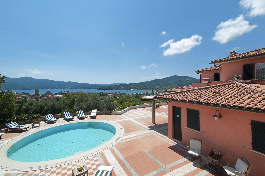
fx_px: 121
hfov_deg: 95.0
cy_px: 88
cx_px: 132
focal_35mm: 16
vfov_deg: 71.9
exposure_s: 1/100
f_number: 11
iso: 200
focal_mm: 11
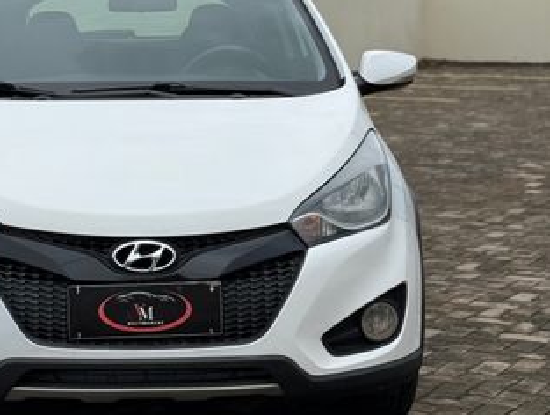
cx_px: 142
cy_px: 167
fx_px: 1146
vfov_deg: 20.5
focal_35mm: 72
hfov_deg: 26.7
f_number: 1.78
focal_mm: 6.76
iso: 64
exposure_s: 1/3704
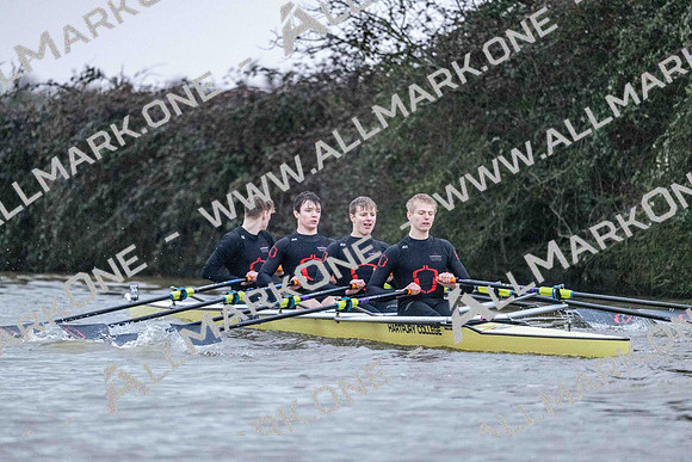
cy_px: 231
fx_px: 7690
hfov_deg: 5.2
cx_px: 346
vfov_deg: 3.4
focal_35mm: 400
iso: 16000
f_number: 4.5
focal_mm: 400
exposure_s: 1/1600
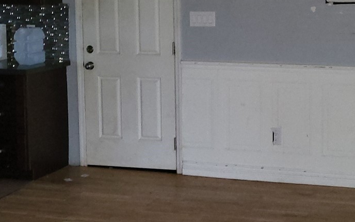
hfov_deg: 24.7
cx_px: 301
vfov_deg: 15.9
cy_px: 60
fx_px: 793
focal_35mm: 82
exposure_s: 1/9.99
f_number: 1.8
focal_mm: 4.25
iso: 250
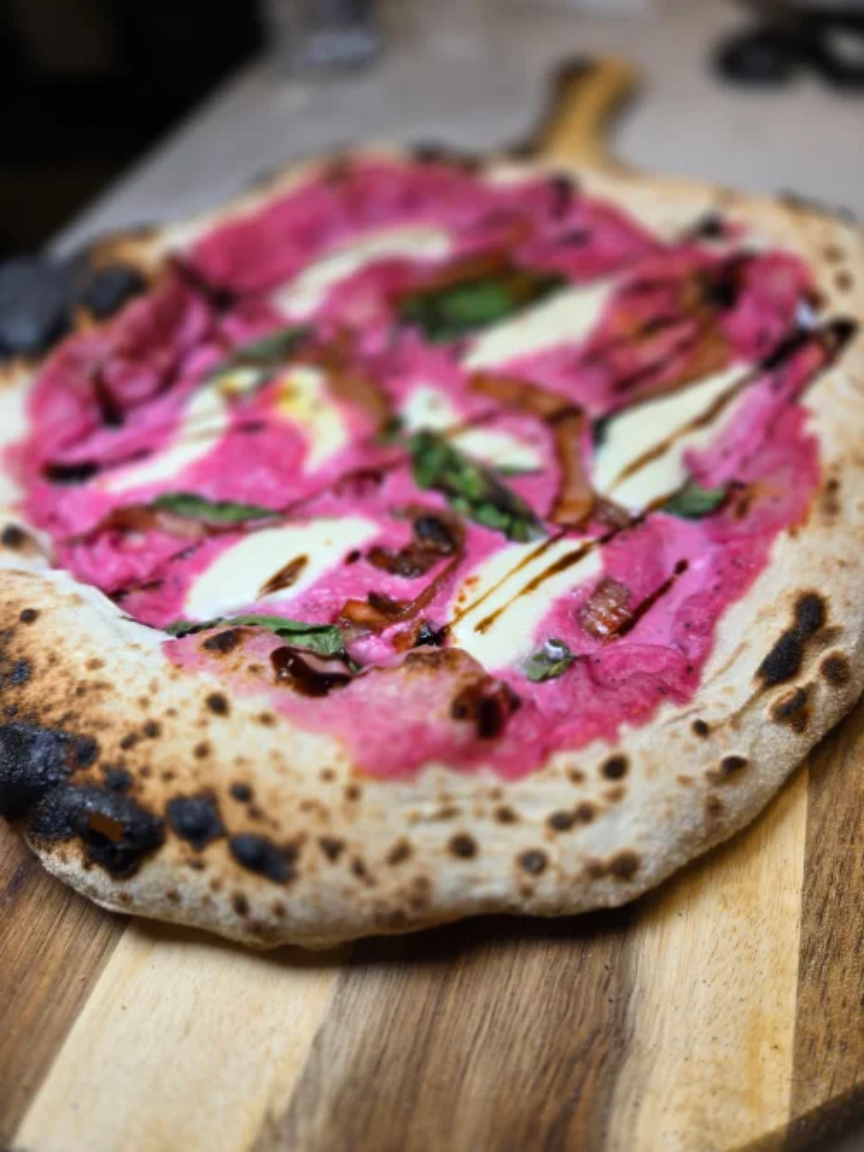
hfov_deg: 58.9
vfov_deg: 73.9
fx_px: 766
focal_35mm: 23
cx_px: 432
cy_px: 576
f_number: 1.8
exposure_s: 1/120
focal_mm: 5.4
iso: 25
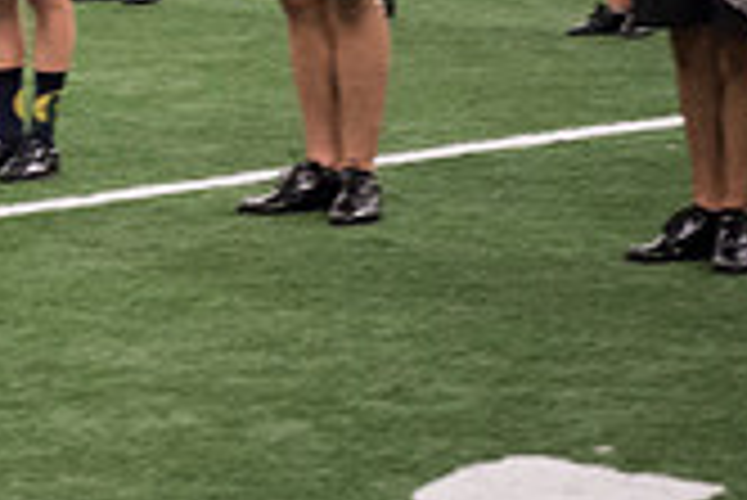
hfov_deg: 8.3
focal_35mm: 245
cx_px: -153
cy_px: -340
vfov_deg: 5.5
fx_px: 5088
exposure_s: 1/200
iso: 3200
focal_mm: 70
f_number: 3.2
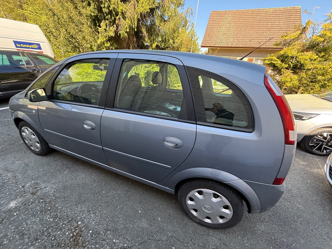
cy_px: 124
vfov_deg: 85.7
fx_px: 134
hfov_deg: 102.1
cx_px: 166
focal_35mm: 14
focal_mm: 2.22
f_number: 2.2
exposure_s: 1/155
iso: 64
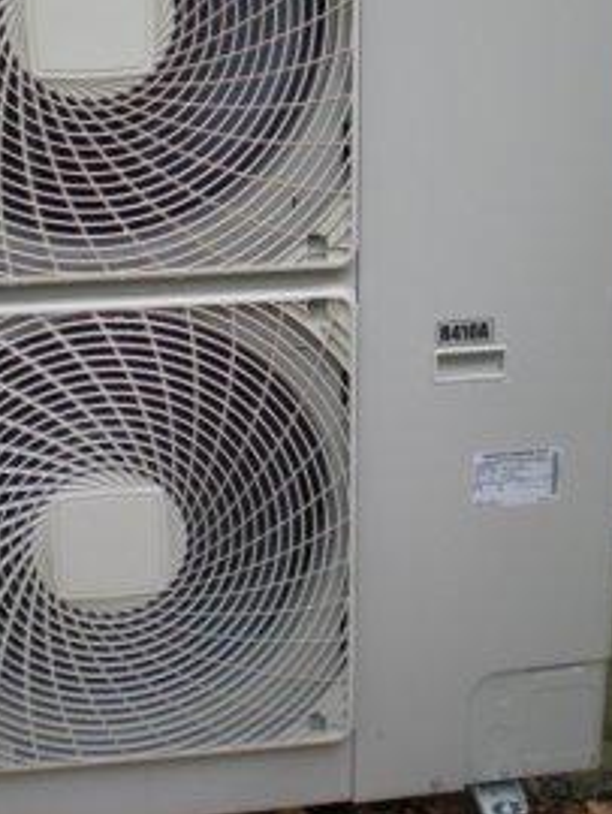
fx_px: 1483
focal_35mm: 63
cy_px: 238
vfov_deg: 30.3
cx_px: 241
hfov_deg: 23.3
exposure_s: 1/52.8
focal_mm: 6.3
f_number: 3.1
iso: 200
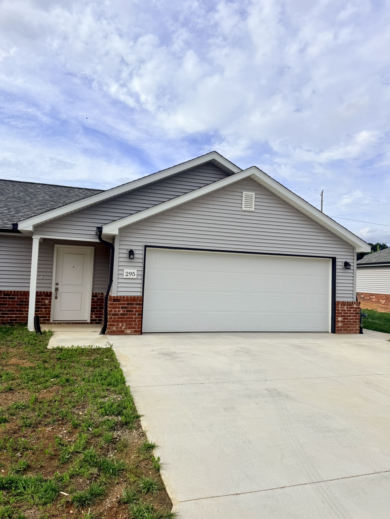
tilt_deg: +2.9
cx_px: 195
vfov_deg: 71.6
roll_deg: -2.6
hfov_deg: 56.8
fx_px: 361
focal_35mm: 24
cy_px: 260
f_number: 1.78
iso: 80
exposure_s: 1/7353
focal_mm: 6.76
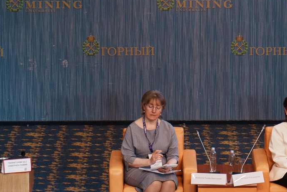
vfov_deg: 5.3
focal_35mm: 261
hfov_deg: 7.8
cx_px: 410
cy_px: -10
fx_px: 2081
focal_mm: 70
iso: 1000
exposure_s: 1/200
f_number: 3.5
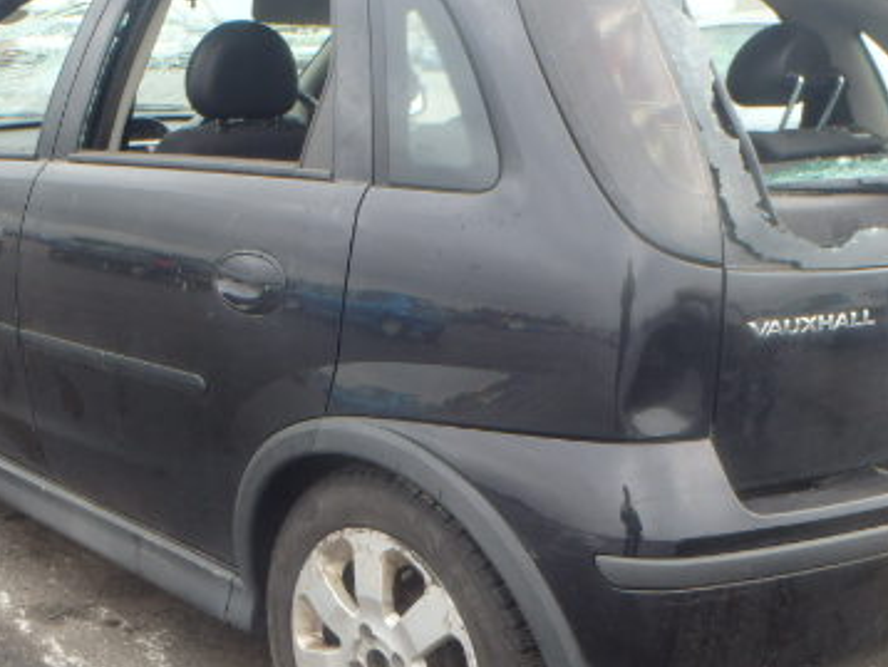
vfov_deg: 29.1
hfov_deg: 38.1
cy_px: 372
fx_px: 1284
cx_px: 382
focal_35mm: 50
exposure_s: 1/60
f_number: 3.9
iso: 125
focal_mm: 5
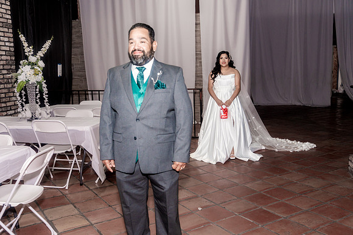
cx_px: 176
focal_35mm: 35
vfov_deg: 37.9
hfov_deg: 54.4
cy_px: 118
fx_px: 343
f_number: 4
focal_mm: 35
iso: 2000
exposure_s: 1/250
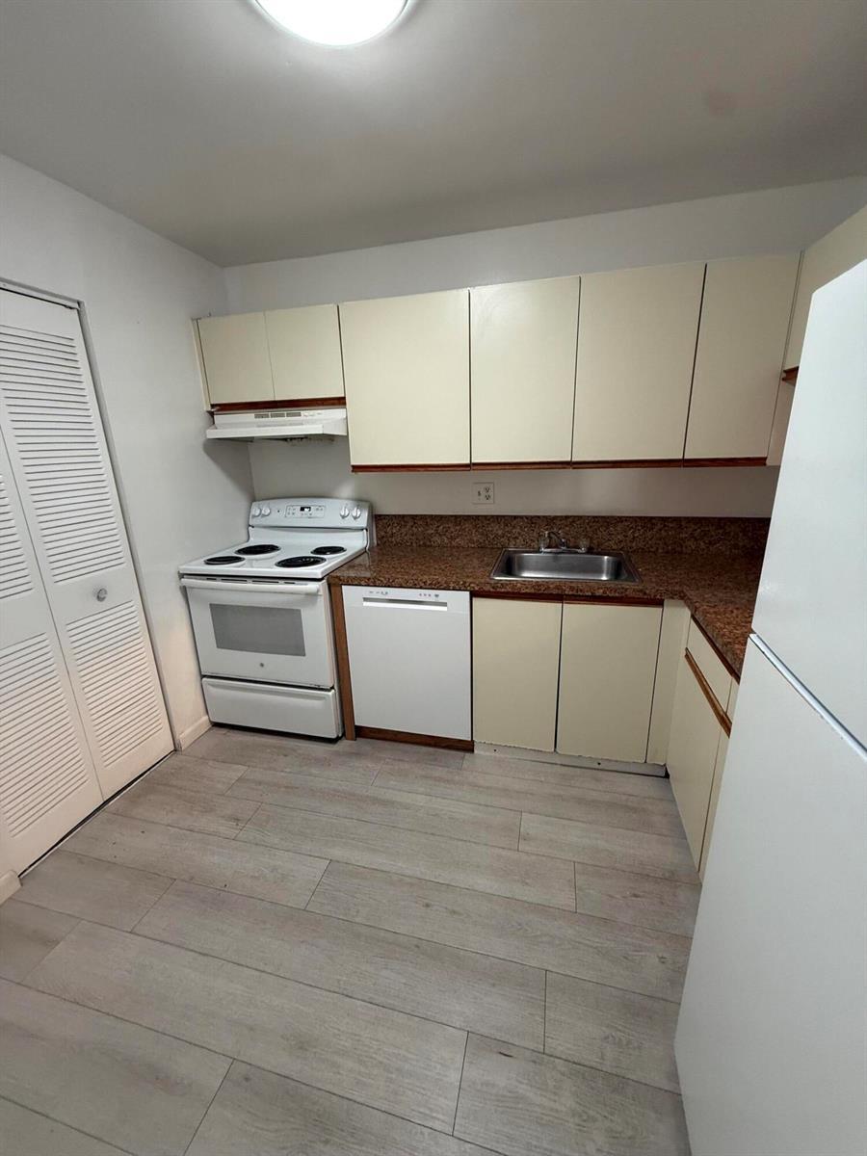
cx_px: 434
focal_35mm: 14
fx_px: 468
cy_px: 578
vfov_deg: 102.1
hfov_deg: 85.7
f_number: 2.2
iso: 200
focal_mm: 2.22
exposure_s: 1/60
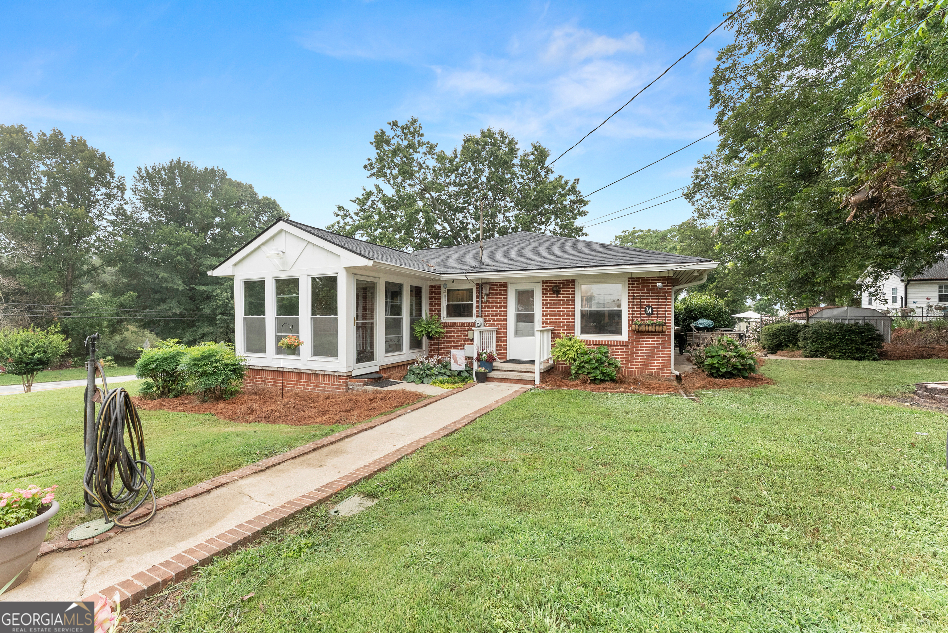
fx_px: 369
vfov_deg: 81.3
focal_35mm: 14
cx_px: 474
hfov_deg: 104.2
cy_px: 316
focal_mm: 14
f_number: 7.1
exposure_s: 1/200
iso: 640
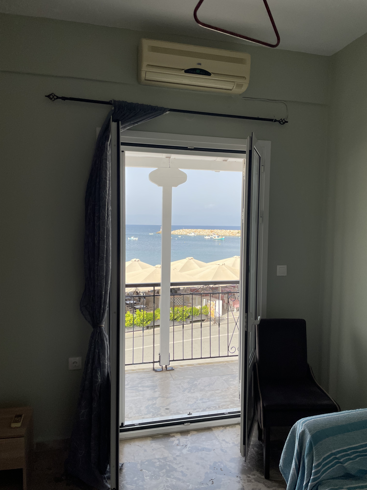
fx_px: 368
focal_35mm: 26
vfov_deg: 67.3
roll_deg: -0.7
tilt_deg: -4.2
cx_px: 184
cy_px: 245
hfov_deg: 53.1
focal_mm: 4.2
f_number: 1.6
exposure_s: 1/932
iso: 32
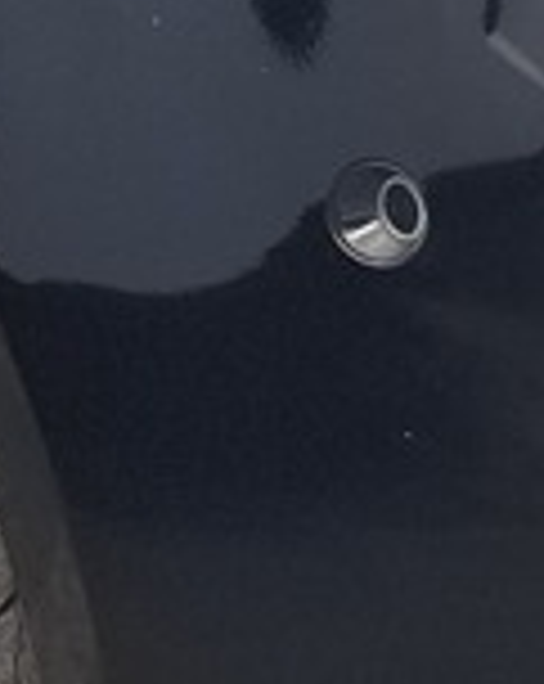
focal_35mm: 213
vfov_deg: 8.8
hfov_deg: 7.2
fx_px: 4300
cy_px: -378
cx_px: 584
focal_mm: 5.54
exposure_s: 1/974
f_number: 1.8
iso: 50
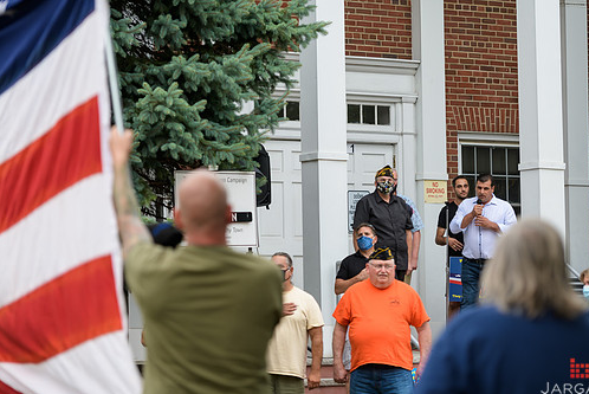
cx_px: 311
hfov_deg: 16.0
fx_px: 2096
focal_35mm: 128
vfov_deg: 10.7
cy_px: 191
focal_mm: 110
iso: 200
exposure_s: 1/200
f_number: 3.2
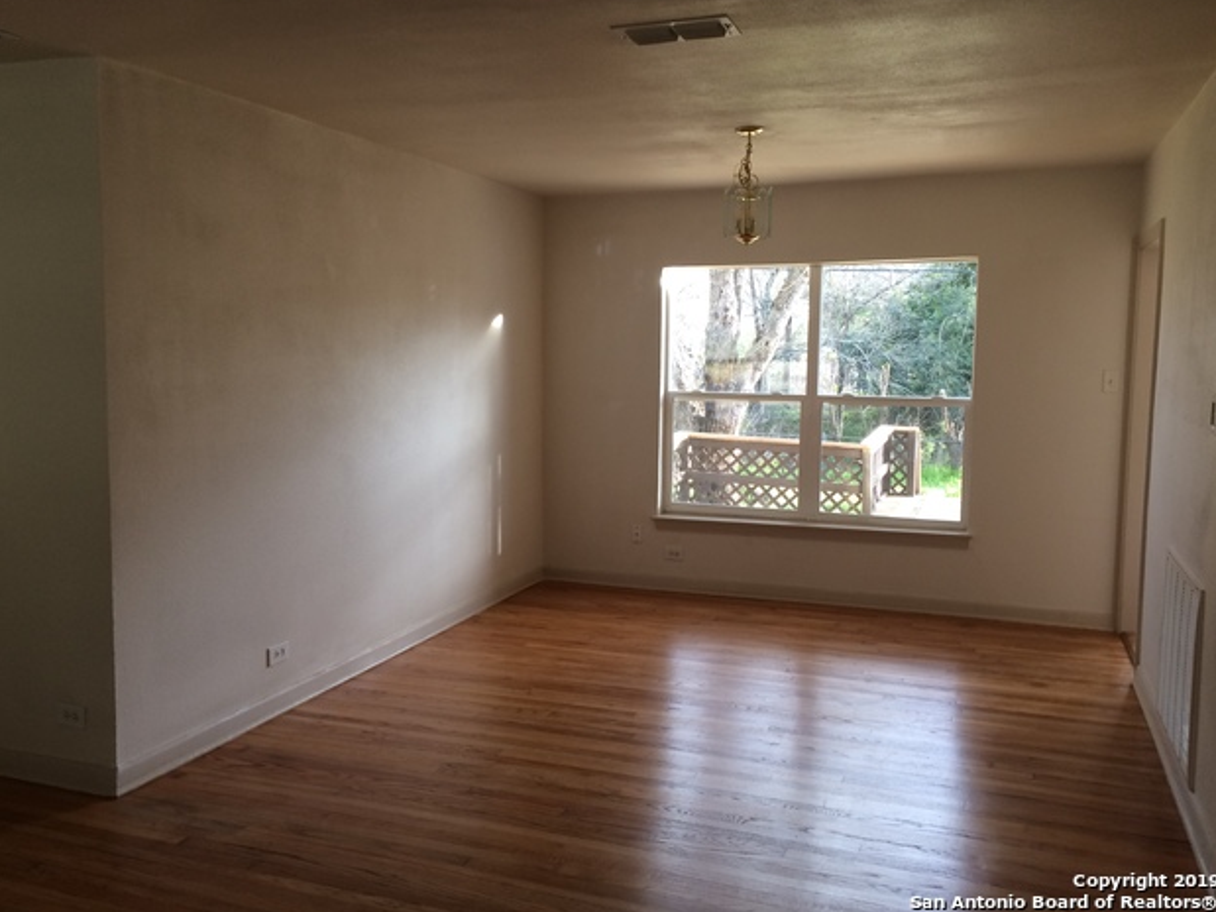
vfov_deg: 46.8
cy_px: 442
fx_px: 1054
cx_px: 595
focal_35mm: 30
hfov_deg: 60.0
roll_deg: +0.9
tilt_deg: -5.0
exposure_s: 1/40
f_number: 2.2
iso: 32
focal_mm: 4.15
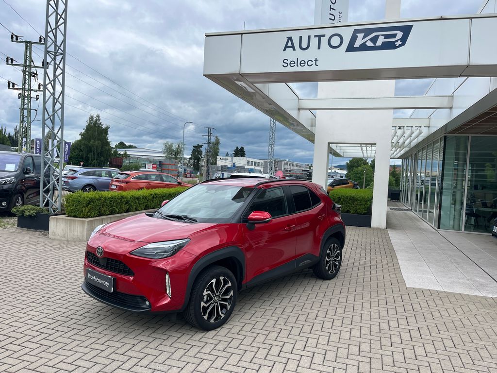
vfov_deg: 53.1
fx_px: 373
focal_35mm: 26
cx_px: 248
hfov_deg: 67.3
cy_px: 186
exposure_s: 1/2825
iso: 50
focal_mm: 5.1
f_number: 1.6
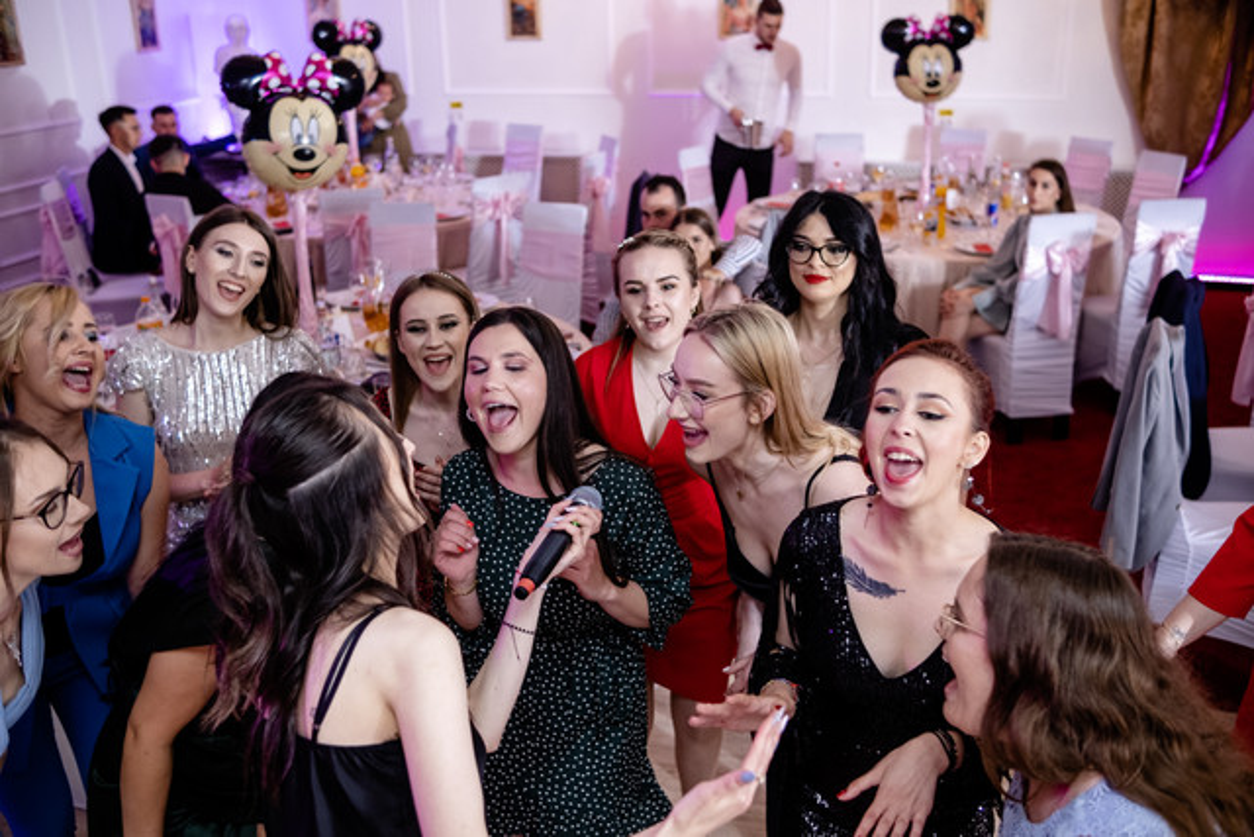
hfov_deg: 54.4
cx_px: 627
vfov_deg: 37.9
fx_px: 1219
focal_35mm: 35
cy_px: 418
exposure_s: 1/200
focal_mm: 23
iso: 1000
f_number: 2
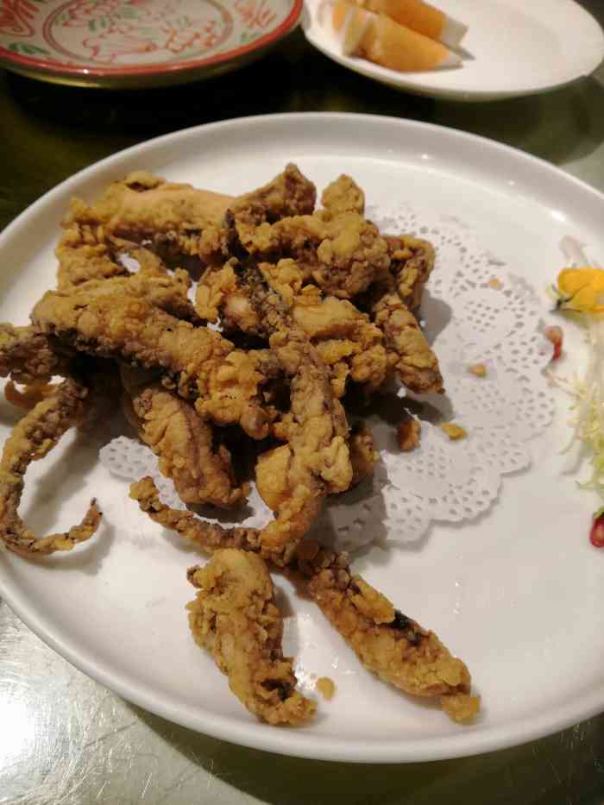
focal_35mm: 27
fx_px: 628
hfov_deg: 51.4
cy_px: 402
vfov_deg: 65.3
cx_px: 302
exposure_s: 1/60.2
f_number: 1.8
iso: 250
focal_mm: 3.95
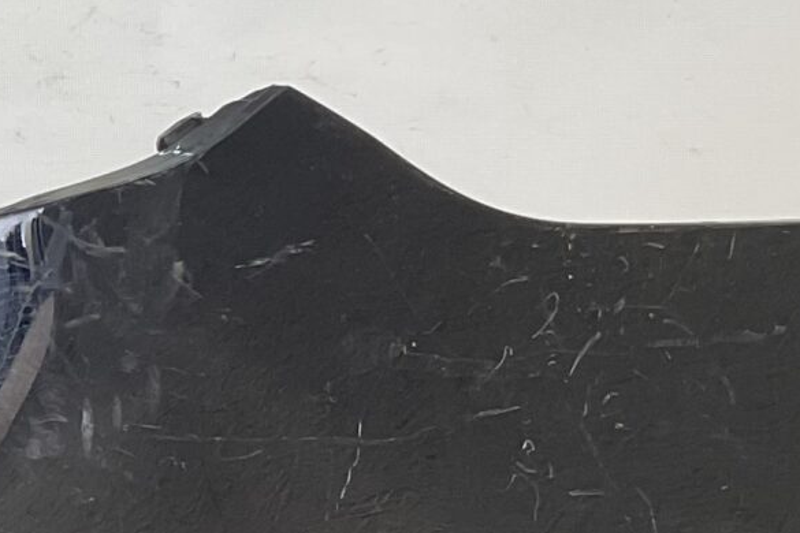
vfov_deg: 10.3
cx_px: -479
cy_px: 455
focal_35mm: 132
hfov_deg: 14.3
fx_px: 2933
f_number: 1.8
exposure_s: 1/165
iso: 16
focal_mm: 3
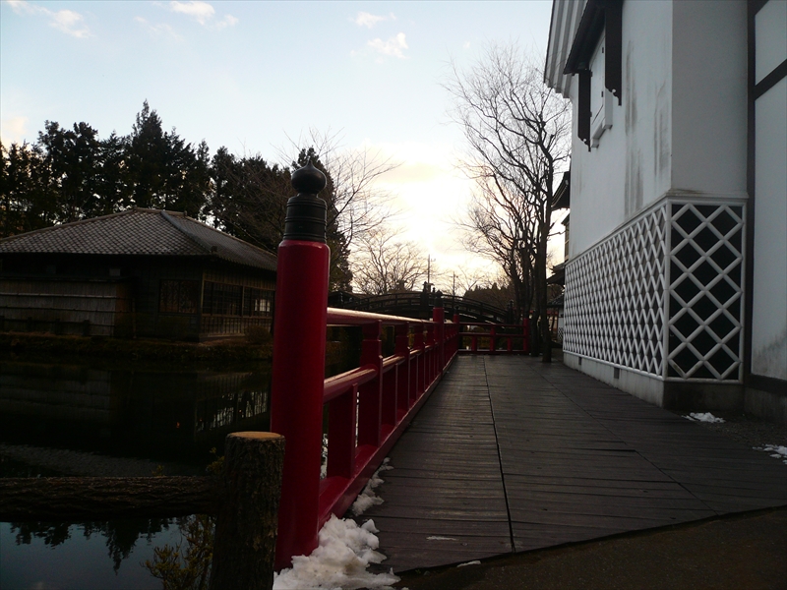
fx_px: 637
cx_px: 394
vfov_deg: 49.7
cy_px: 295
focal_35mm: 28
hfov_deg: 63.4
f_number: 2.8
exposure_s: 1/320
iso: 100
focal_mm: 4.6
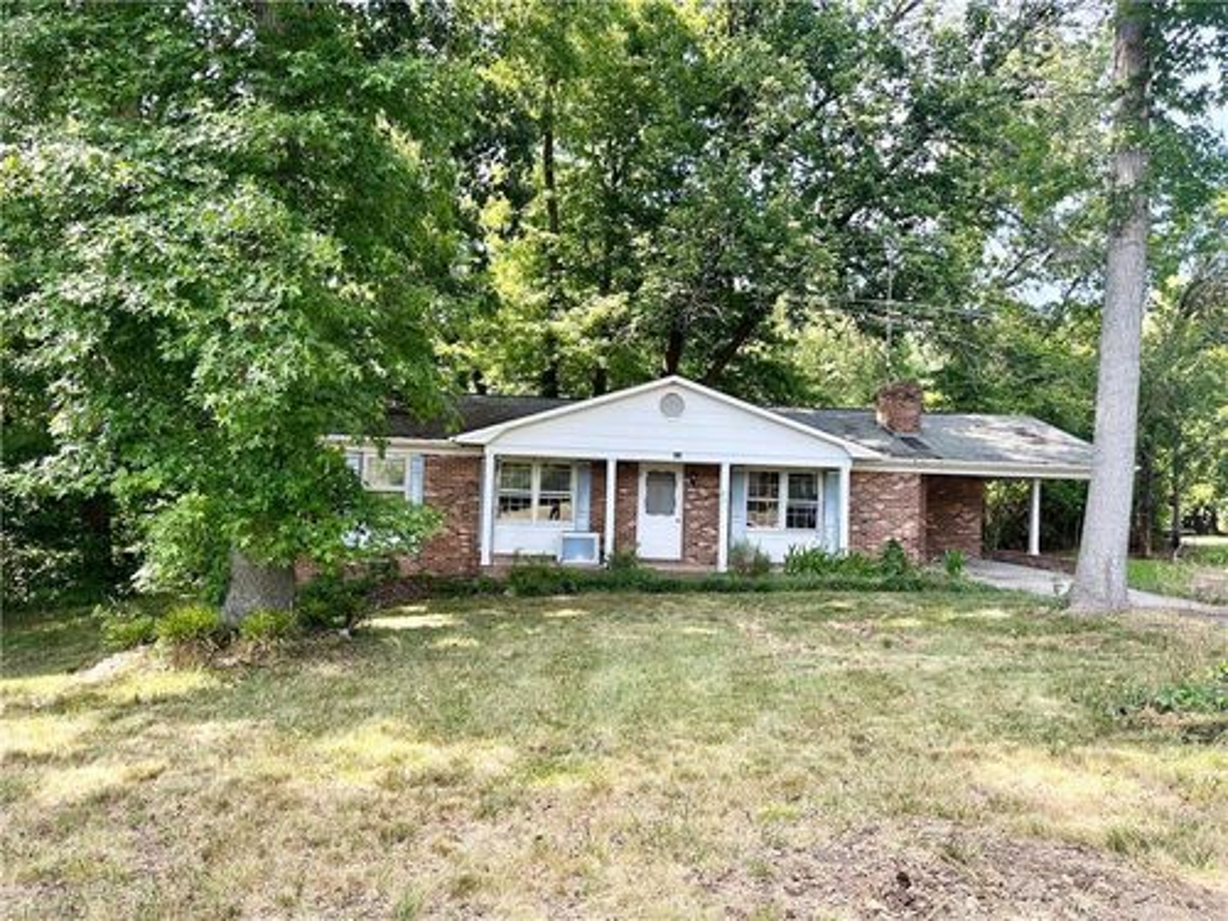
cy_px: 460
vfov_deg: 56.8
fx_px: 851
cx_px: 614
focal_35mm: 24
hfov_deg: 71.6
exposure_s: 1/421
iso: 80
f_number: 1.78
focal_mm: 6.86
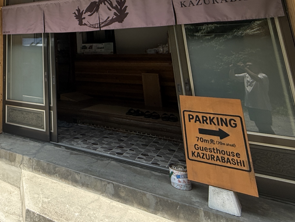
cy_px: -1
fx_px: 264
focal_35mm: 31
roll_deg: +0.0
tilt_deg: +13.4
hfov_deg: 49.0
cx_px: 7
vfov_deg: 39.8
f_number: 2.2
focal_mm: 2.22
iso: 50
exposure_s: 1/841
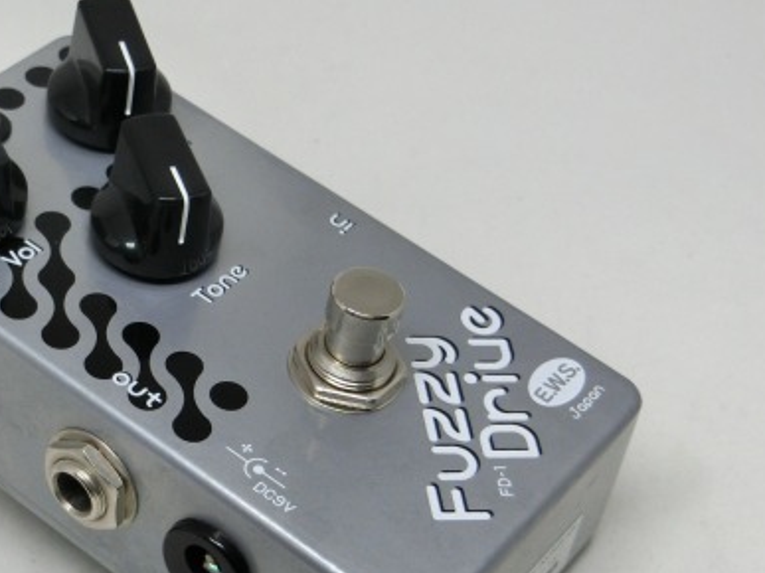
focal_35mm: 86
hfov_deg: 22.6
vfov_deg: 17.1
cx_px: 225
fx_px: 1900
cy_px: 391
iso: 160
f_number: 4.7
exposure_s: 1/125
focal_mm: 9.3
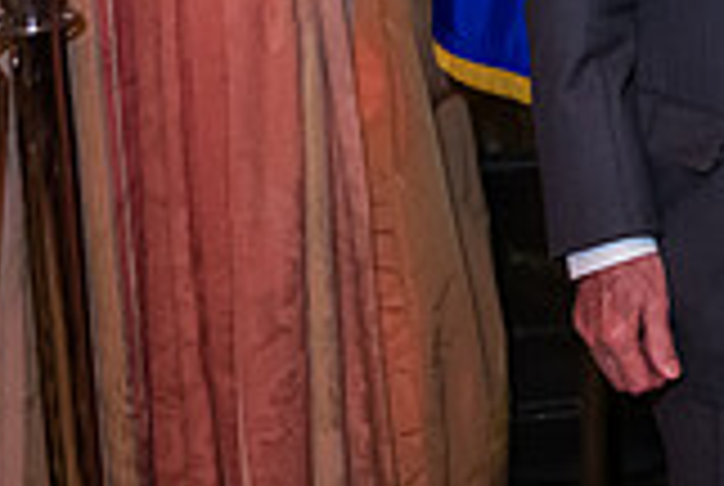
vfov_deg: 12.3
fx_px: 2075
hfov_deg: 17.5
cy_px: -355
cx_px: 1129
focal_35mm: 103
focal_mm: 27
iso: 3200
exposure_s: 1/100
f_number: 3.2
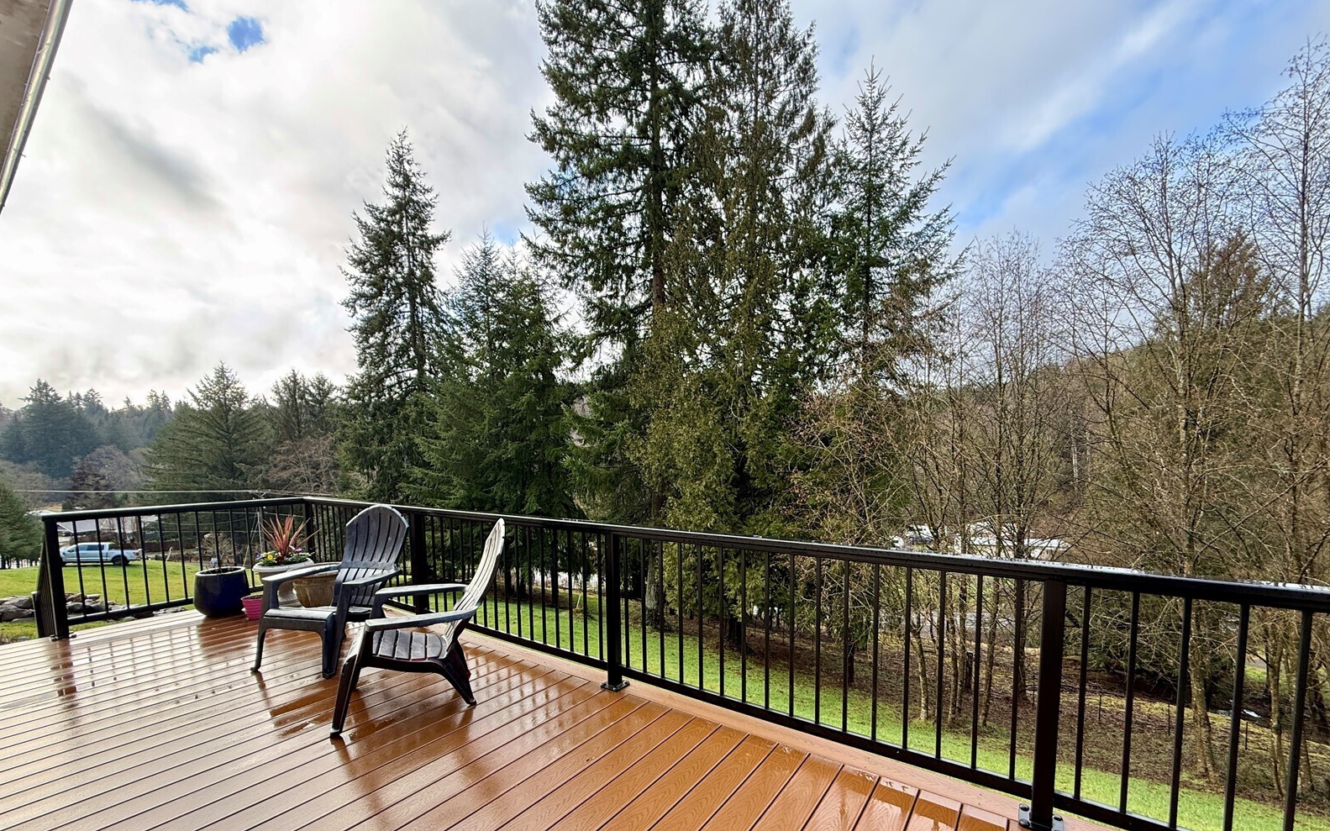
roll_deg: +1.4
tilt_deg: -5.2
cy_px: 498
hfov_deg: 101.5
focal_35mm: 15
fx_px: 544
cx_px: 662
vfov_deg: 74.0
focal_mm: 2.22
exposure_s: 1/112
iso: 64
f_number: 2.2
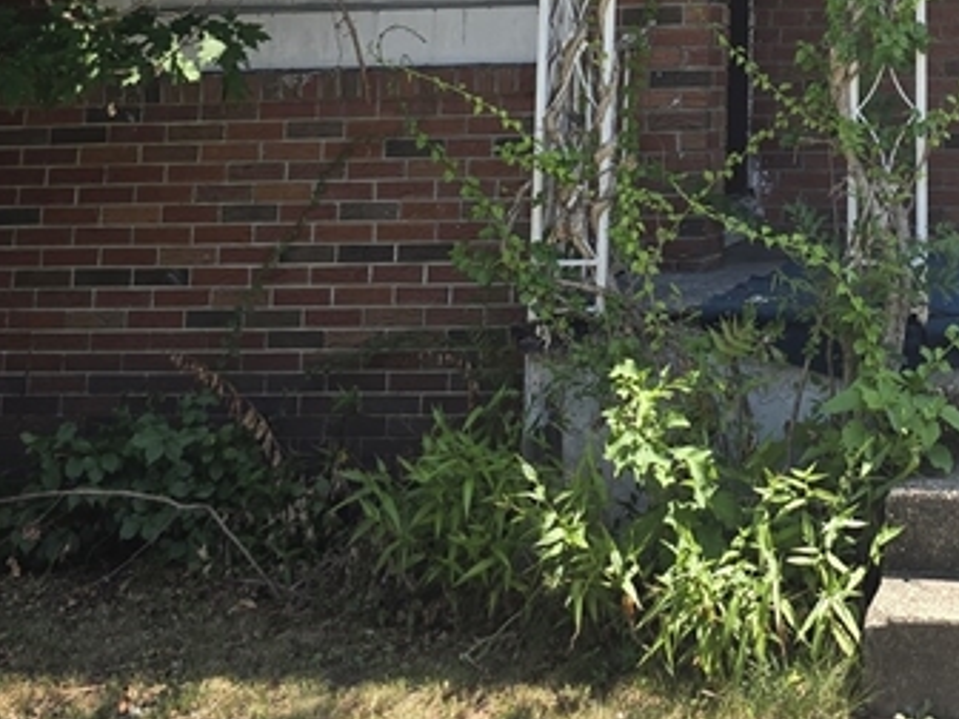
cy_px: -302
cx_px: 896
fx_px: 1939
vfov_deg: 18.9
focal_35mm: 70
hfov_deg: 26.7
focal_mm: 6.3
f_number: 1.7
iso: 12
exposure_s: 1/327
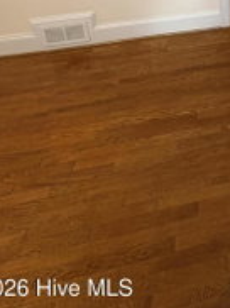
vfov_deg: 35.9
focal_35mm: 37
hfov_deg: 32.9
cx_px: 264
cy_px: -81
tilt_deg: -14.7
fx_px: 329
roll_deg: +0.9
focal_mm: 2.22
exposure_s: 1/60
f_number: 2.2
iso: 320
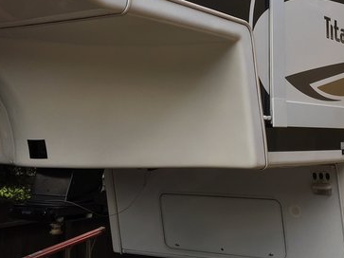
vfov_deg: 22.7
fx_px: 636
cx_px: 249
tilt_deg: +7.9
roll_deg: -0.3
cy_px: 59
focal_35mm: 64
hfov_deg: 29.9
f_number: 2.2
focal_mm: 4.15
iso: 25
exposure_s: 1/242
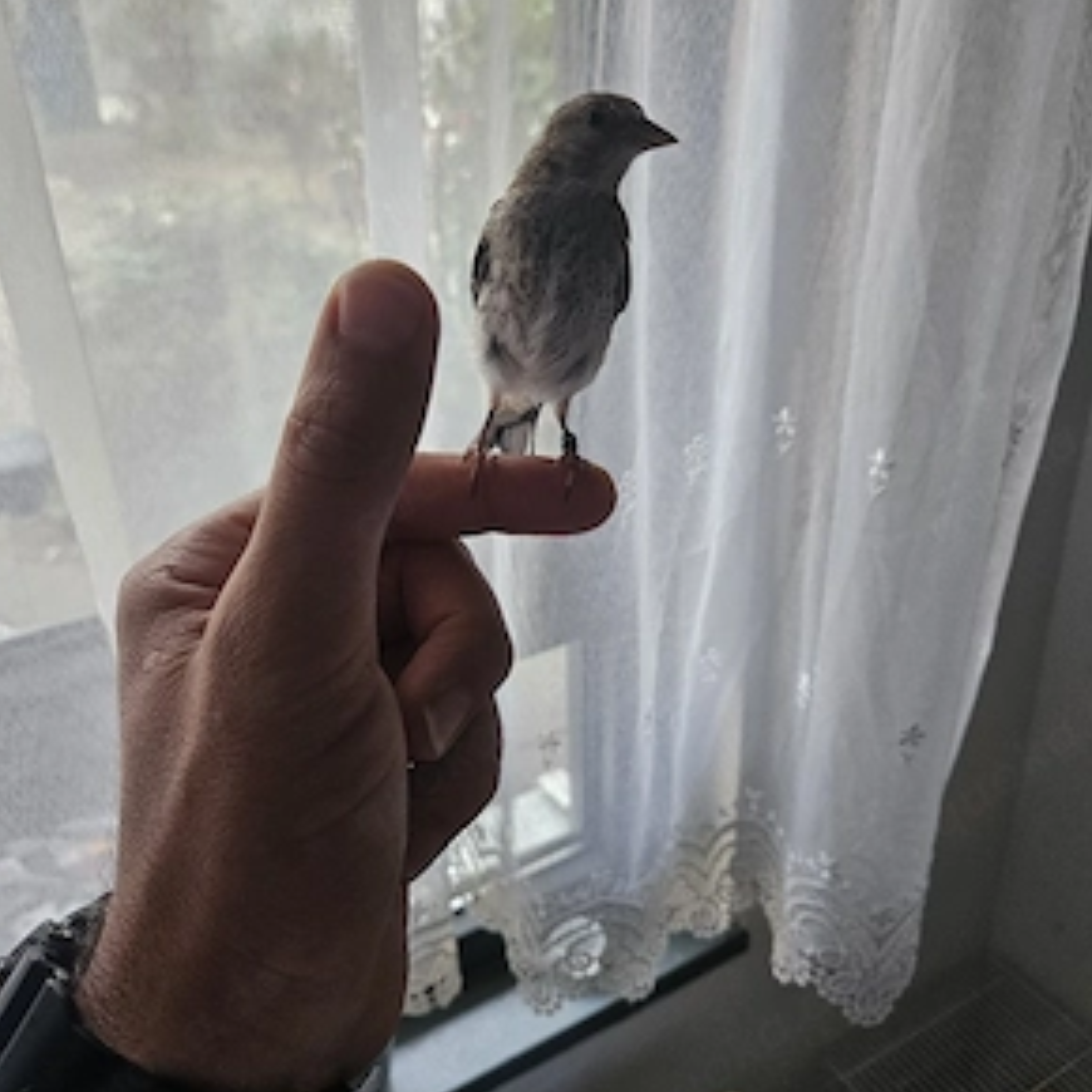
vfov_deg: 57.2
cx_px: 542
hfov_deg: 57.3
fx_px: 999
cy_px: 501
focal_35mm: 28
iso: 400
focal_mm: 5.4
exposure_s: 1/101
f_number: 1.8
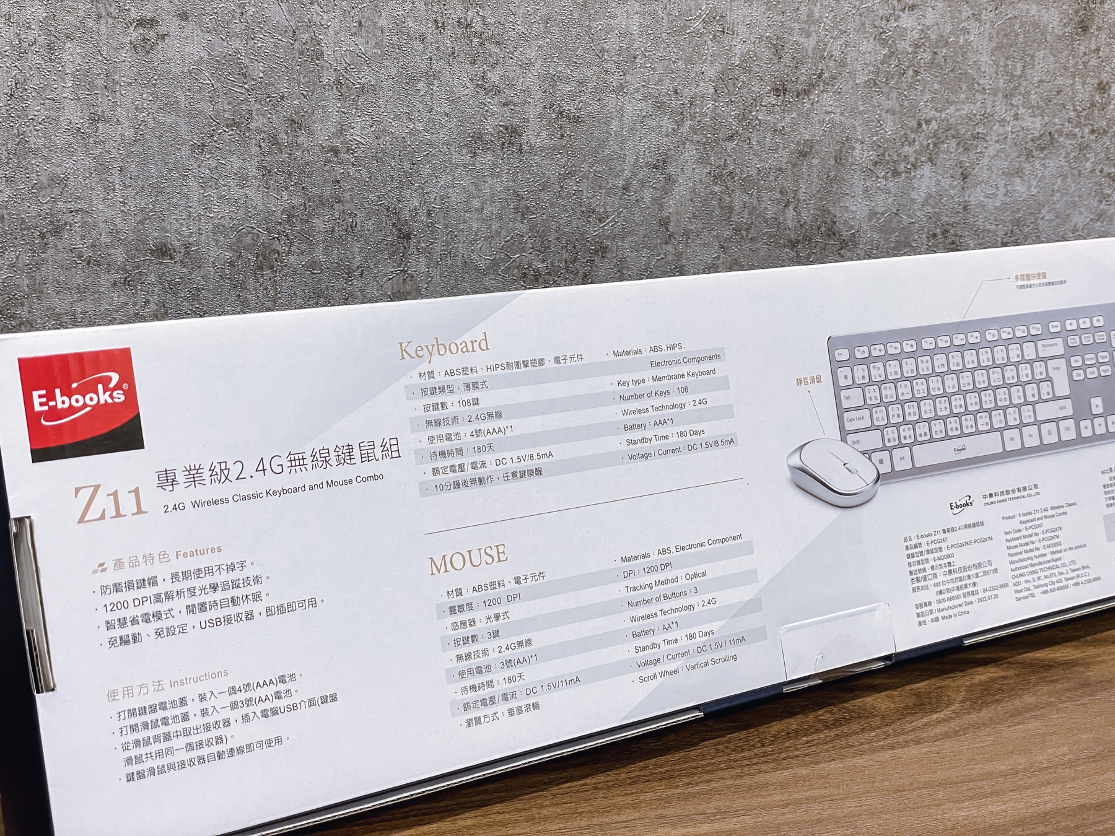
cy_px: 418
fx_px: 1675
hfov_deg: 36.8
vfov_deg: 28.0
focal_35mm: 52
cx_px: 558
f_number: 2
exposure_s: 1/60
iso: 200
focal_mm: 6
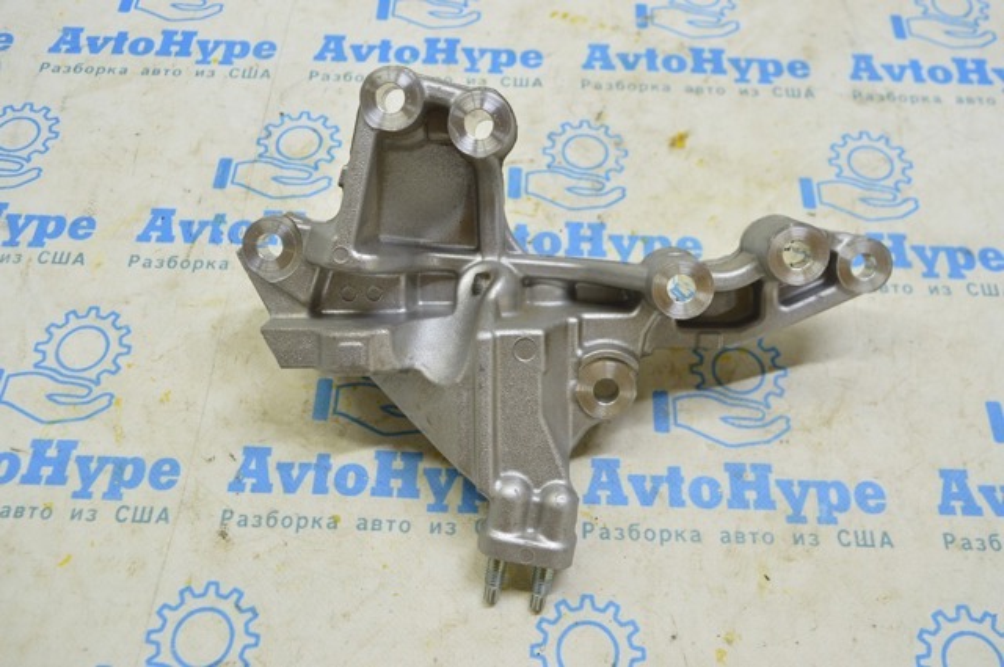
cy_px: 334
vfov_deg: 39.9
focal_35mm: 33
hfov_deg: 57.3
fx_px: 919
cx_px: 502
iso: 400
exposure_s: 1/20
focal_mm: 22
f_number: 5.6
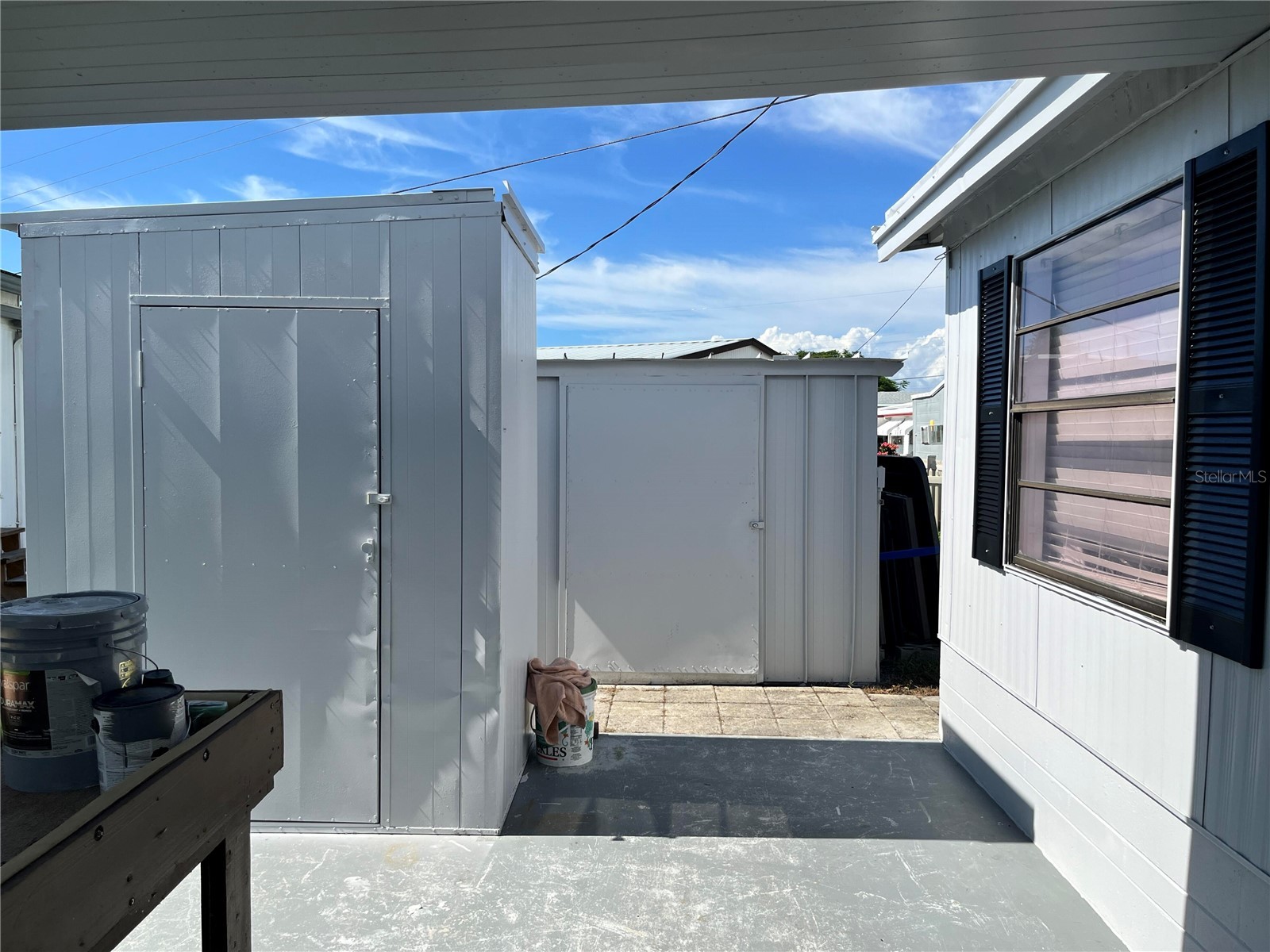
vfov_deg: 53.1
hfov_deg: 67.3
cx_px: 635
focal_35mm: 26
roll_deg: -0.9
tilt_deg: -3.7
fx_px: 954
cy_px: 476
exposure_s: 1/4651
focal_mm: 5.1
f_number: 1.6
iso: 50
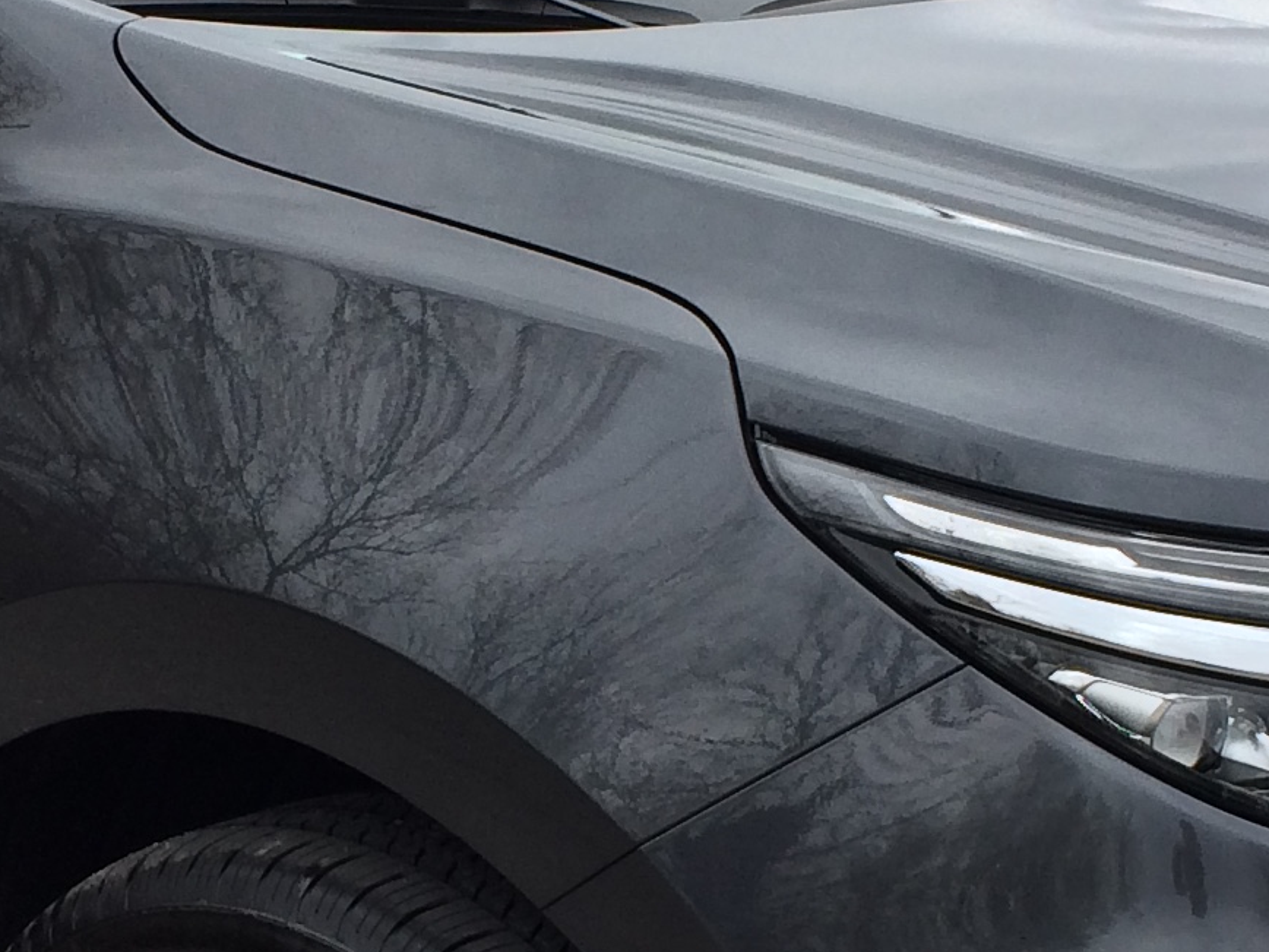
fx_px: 3996
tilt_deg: -13.2
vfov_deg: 13.6
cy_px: 563
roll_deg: +0.4
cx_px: 439
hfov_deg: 18.0
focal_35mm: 109
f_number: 2.2
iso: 32
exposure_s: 1/1109
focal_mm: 4.15
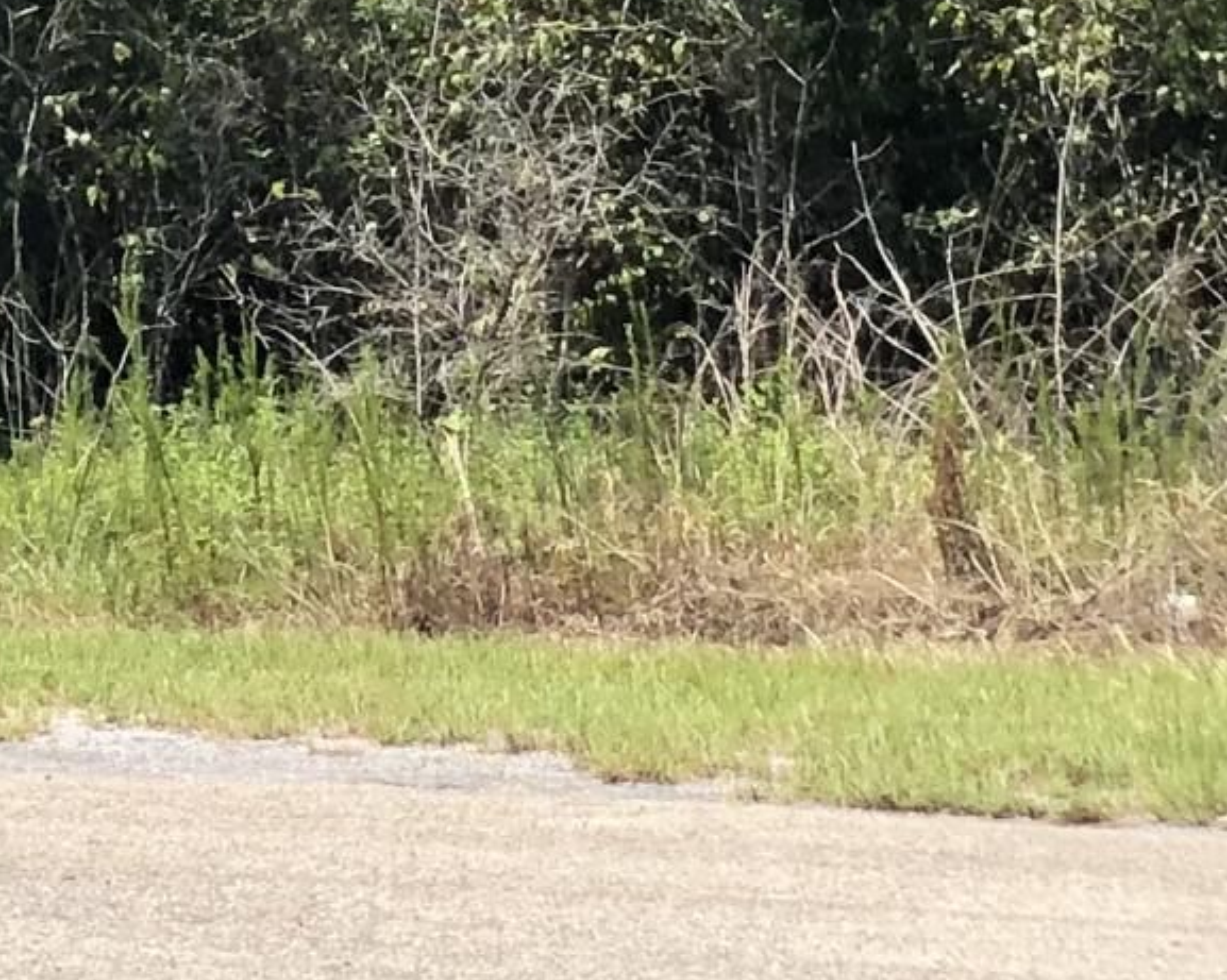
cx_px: -1631
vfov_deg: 5.7
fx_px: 9582
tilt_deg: +7.3
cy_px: -1246
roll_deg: +1.8
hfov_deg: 6.9
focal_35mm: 264
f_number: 2.4
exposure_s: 1/546
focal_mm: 6
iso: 16
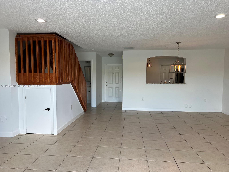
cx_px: 114
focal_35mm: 26
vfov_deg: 53.1
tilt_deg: -4.8
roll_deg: +0.0
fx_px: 172
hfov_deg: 67.3
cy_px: 86
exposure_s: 1/147
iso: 32
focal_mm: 5.7
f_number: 1.5
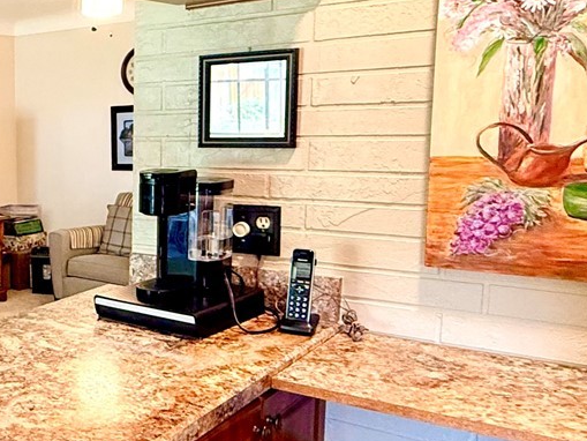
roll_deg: +2.0
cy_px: 226
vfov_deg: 32.9
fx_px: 746
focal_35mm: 44
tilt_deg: -7.8
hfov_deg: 35.9
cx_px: -74
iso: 320
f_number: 2.2
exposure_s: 1/60
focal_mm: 2.22
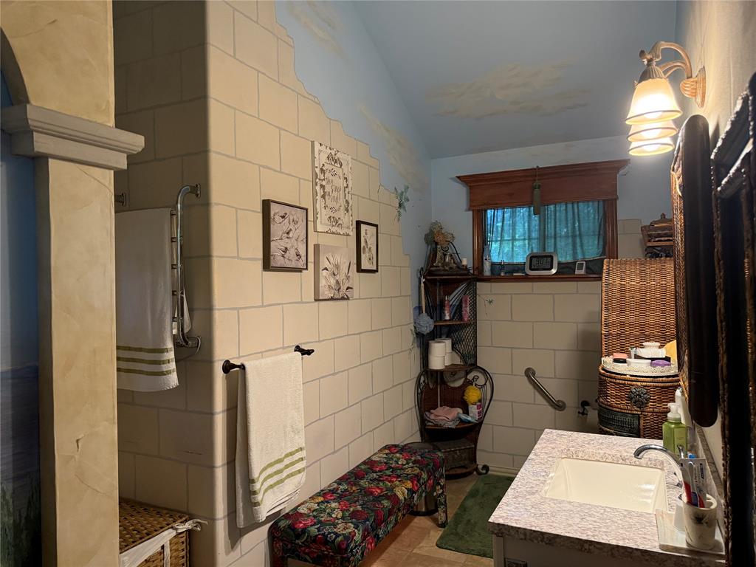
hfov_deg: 71.6
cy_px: 284
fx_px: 524
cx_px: 378
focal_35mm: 24
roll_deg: +0.9
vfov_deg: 56.8
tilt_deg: -0.7
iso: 500
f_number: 1.78
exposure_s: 1/60
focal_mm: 6.76
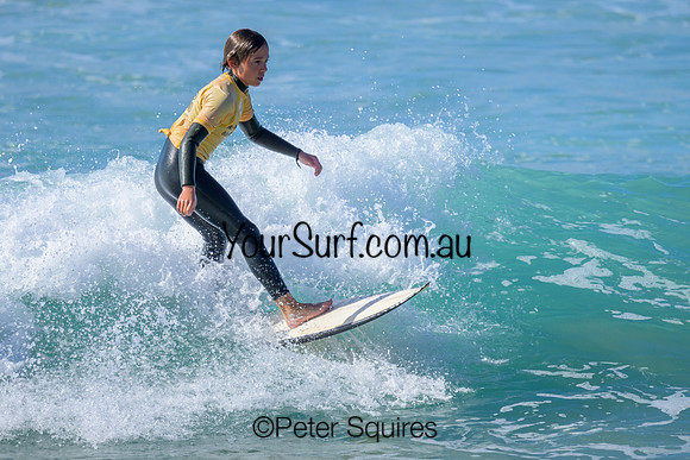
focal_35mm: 1098
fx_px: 21057
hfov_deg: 1.9
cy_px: 172
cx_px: 335
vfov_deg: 1.3
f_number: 6.3
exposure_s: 1/2000
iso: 220
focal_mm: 800
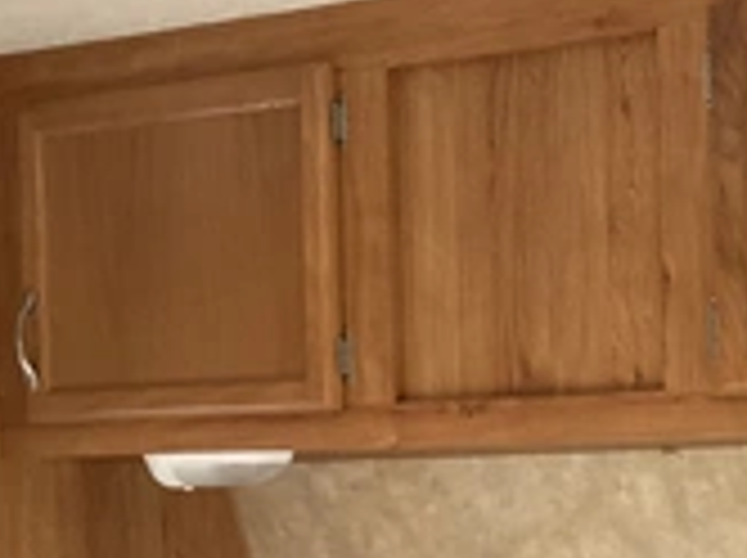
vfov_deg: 20.1
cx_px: 778
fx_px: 1508
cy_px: 603
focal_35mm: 70
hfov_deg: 26.1
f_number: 1.8
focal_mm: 3
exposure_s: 1/60
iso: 125
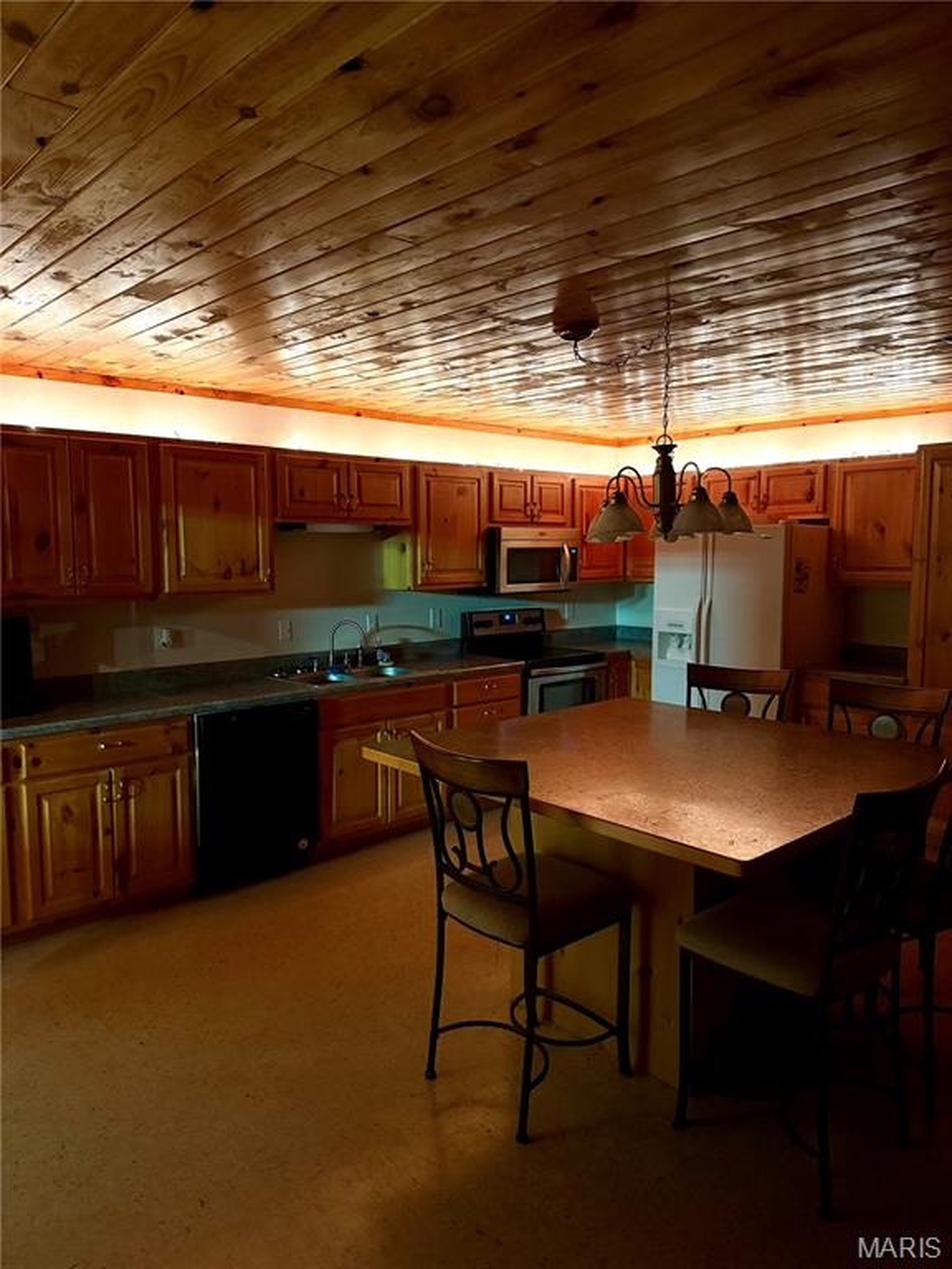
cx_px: 476
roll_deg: -0.7
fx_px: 880
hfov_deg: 56.8
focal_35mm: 24
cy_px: 634
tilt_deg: -5.8
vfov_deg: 71.6
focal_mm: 6.76
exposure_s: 1/30
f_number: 1.78
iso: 800
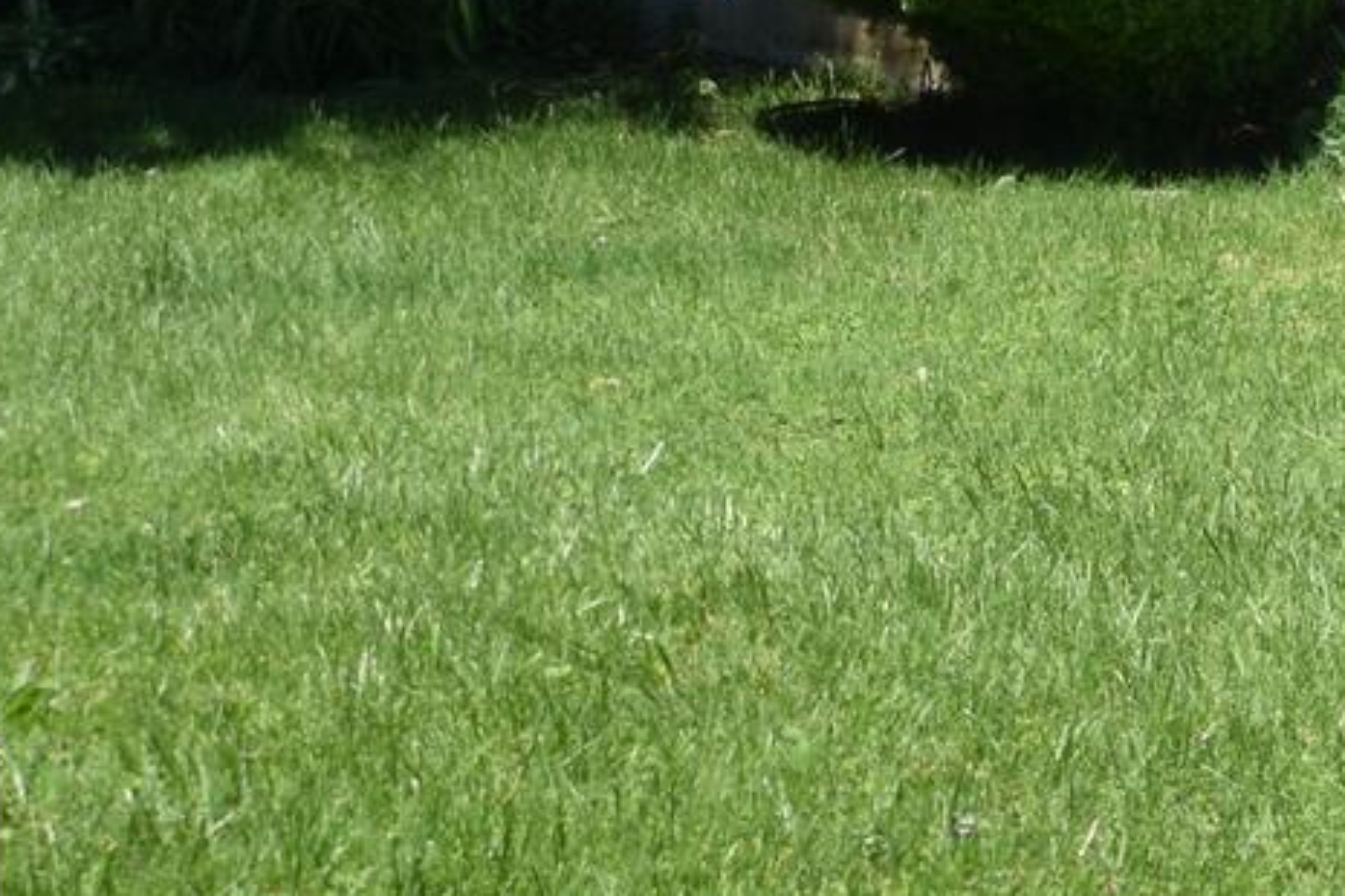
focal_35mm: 112
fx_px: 4192
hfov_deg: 15.9
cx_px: 2320
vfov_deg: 10.9
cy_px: -1028
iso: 200
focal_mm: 17
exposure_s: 1/320
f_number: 9
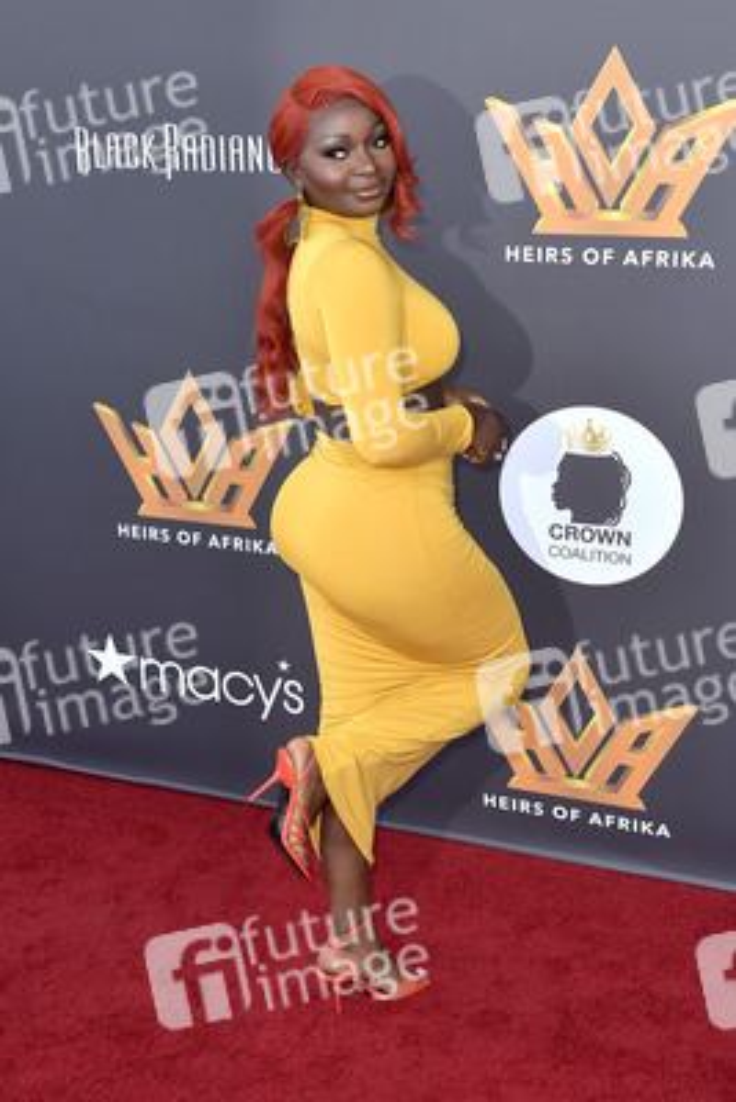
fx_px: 1164
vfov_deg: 50.7
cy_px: 551
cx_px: 368
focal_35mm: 38
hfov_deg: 35.1
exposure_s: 1/250
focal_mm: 38
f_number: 7.1
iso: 160
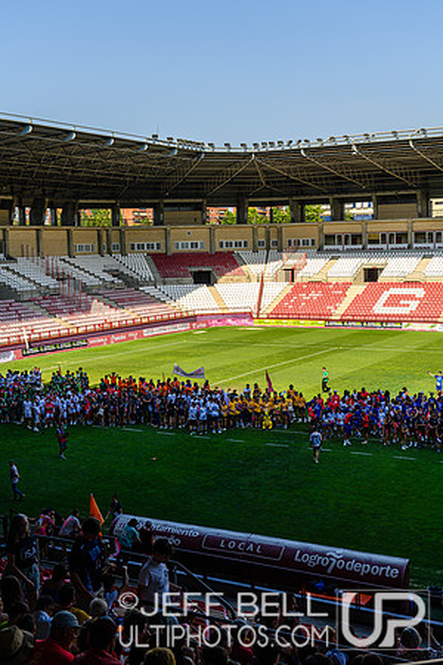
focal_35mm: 45
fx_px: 831
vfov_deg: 43.6
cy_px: 332
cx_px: 222
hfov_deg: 29.9
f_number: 5.6
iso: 110
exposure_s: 1/320
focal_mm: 45
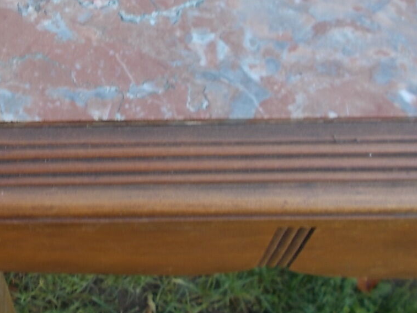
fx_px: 663
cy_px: 55
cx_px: 95
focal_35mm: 55
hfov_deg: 34.1
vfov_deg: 26.0
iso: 80
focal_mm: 4.6
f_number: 3.2
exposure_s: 1/40
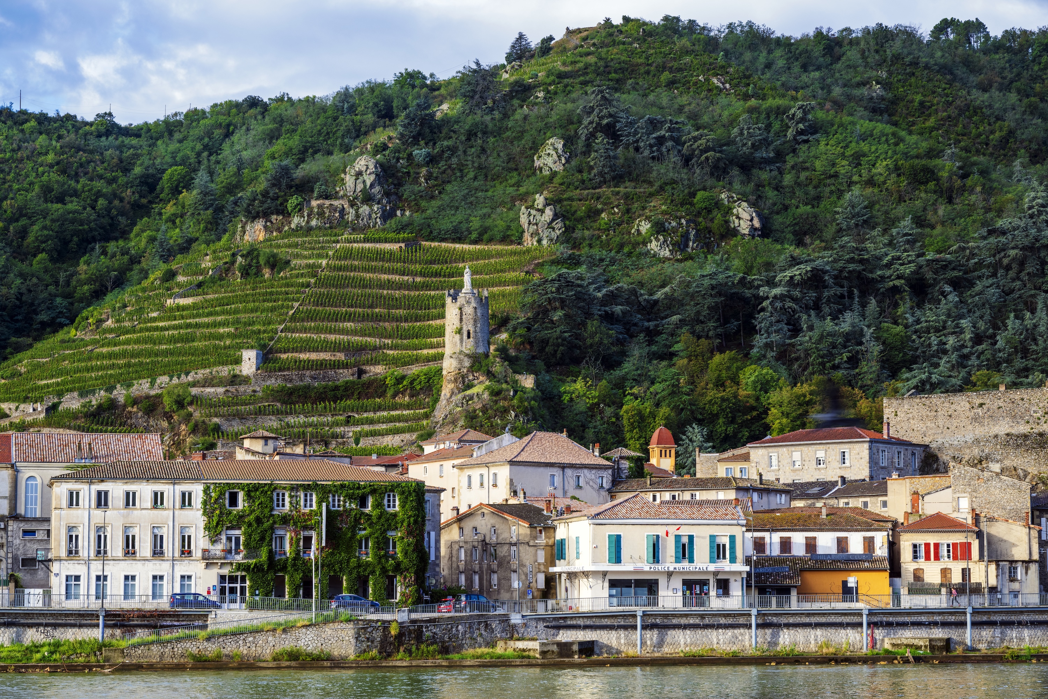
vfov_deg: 18.4
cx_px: 524
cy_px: 350
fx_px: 2154
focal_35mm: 74
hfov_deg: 27.3
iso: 250
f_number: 10
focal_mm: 74
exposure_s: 1/80
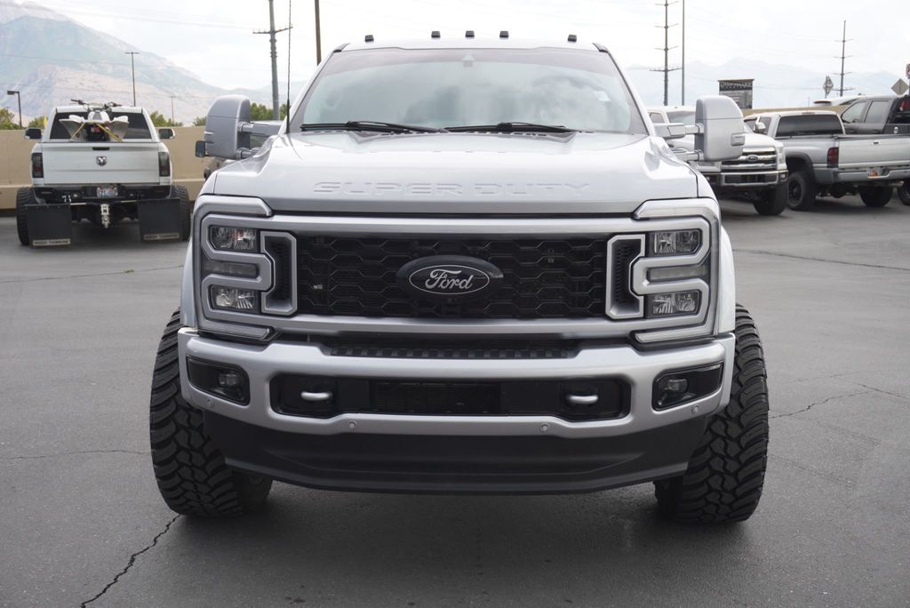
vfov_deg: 33.1
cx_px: 455
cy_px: 304
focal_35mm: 40
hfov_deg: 47.9
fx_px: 1024
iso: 100
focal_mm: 27
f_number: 6.3
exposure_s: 1/100
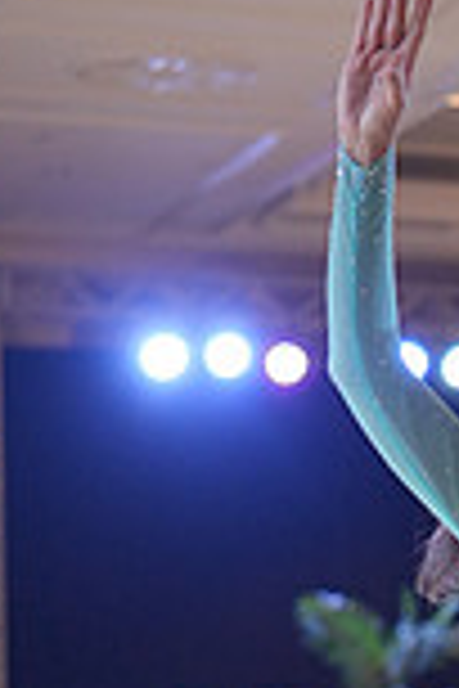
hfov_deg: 7.1
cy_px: 980
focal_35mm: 190
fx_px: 3633
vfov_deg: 10.5
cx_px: 803
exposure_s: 1/500
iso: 1250
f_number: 2
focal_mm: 50
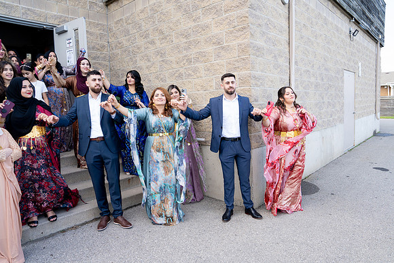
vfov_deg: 53.2
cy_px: 132
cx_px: 197
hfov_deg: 73.7
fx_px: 263
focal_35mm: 24
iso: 800
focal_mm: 24
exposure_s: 1/1250
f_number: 2.8
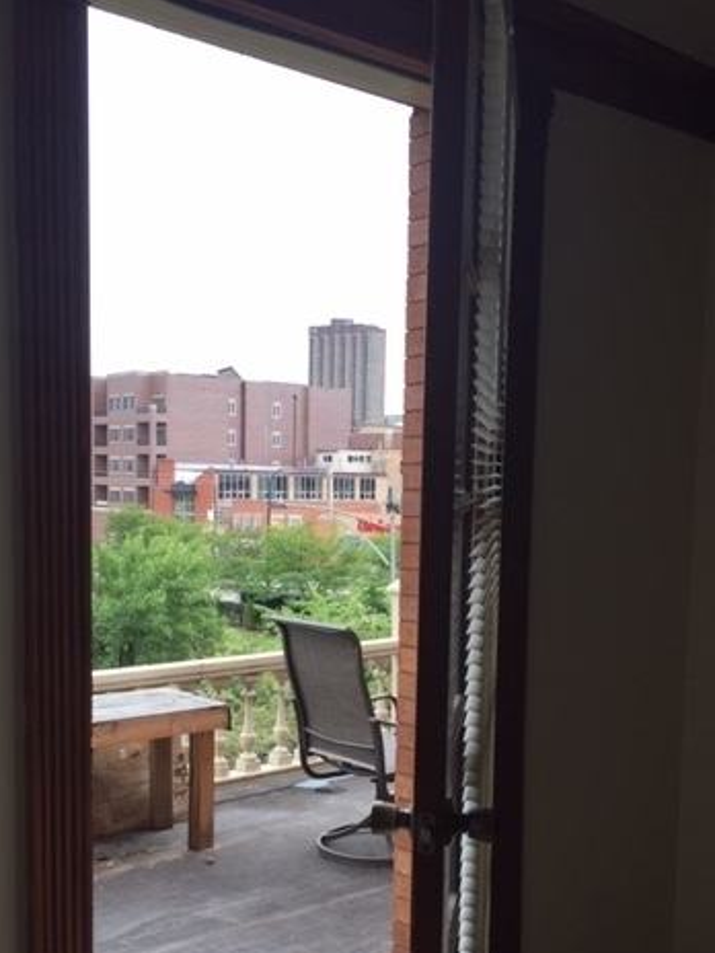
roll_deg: -0.8
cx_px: 321
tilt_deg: -5.2
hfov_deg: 35.9
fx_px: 1102
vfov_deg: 46.4
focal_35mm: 40
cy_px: 589
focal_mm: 4.15
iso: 40
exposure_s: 1/120
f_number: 2.2
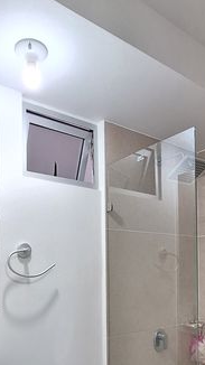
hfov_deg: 40.0
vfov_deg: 62.9
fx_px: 281
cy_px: 266
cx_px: 87
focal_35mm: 29
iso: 200
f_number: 2.2
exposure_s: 1/30
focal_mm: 1.74
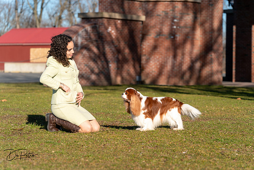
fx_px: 727
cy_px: 85
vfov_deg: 13.3
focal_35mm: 103
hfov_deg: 19.8
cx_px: 127
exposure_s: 1/1000
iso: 100
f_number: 4.5
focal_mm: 103
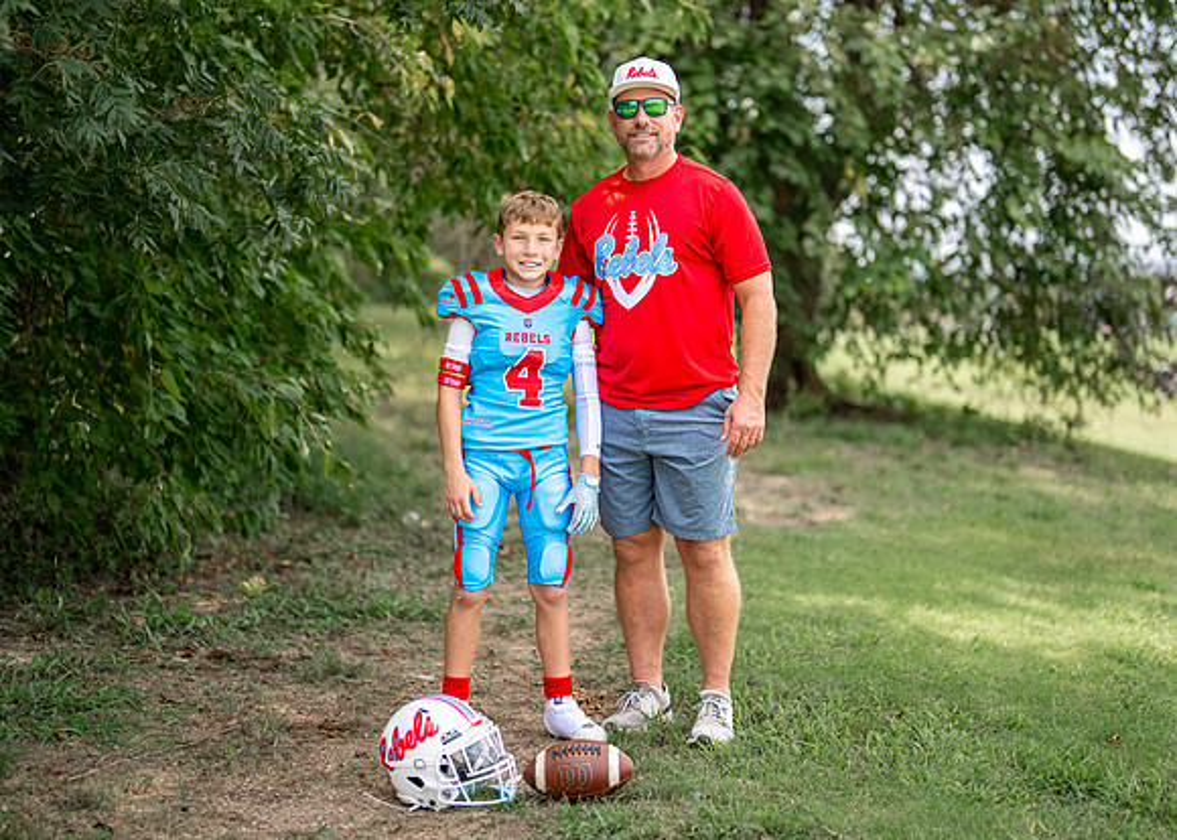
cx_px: 619
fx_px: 2047
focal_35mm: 61
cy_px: 383
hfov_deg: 32.1
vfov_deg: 23.2
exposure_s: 1/2500
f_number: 1.2
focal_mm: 50
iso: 100
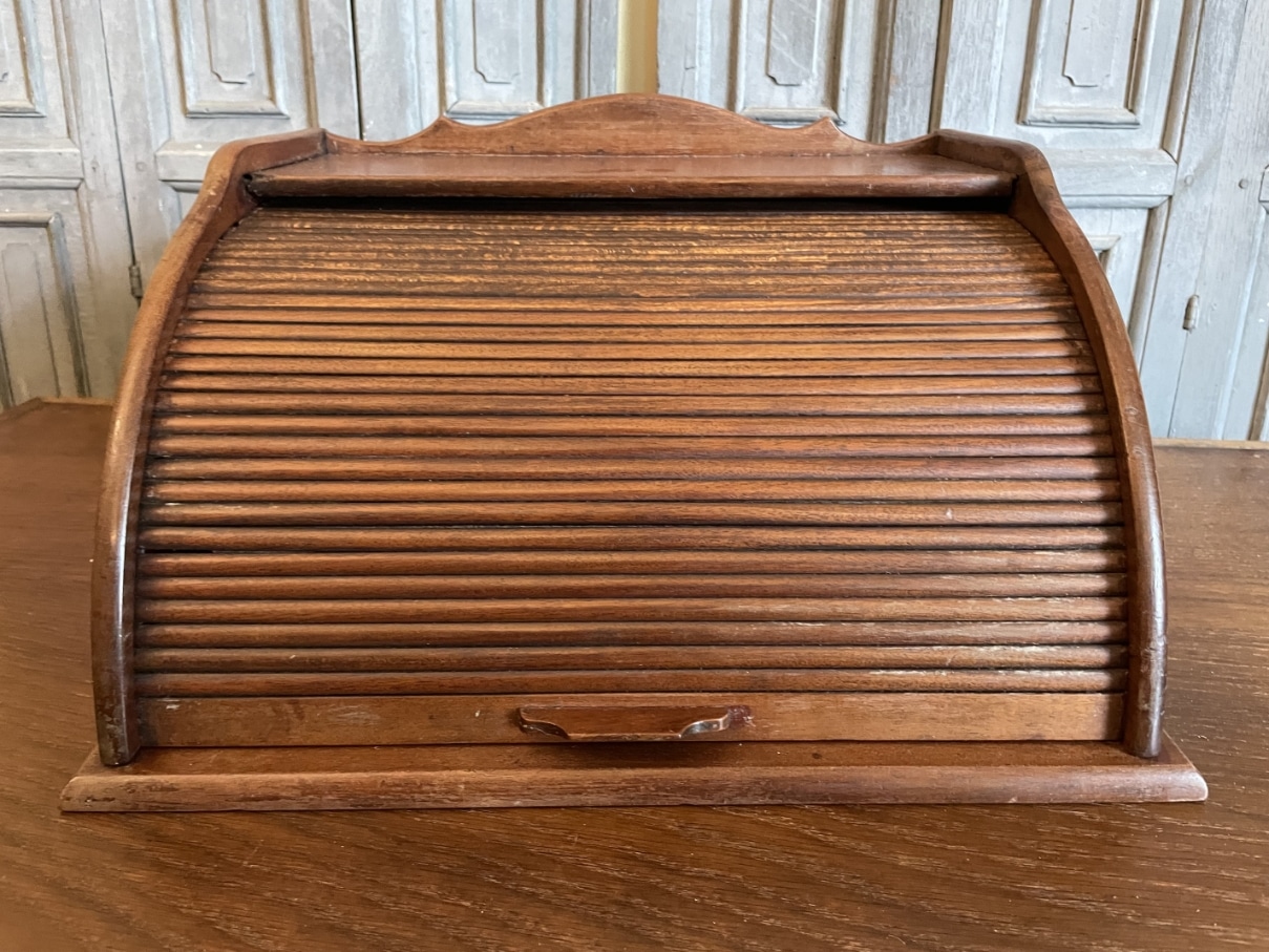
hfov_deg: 67.3
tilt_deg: -21.0
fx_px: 953
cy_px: 476
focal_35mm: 26
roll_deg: -0.3
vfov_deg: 53.1
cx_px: 634
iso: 500
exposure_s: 1/25
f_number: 1.6
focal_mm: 4.2
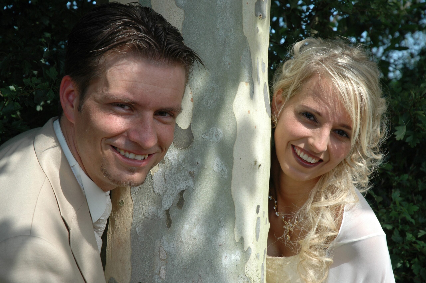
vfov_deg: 15.2
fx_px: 1064
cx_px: 213
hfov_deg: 22.6
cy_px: 142
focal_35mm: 90
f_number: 8
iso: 200
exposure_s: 1/200
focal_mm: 60
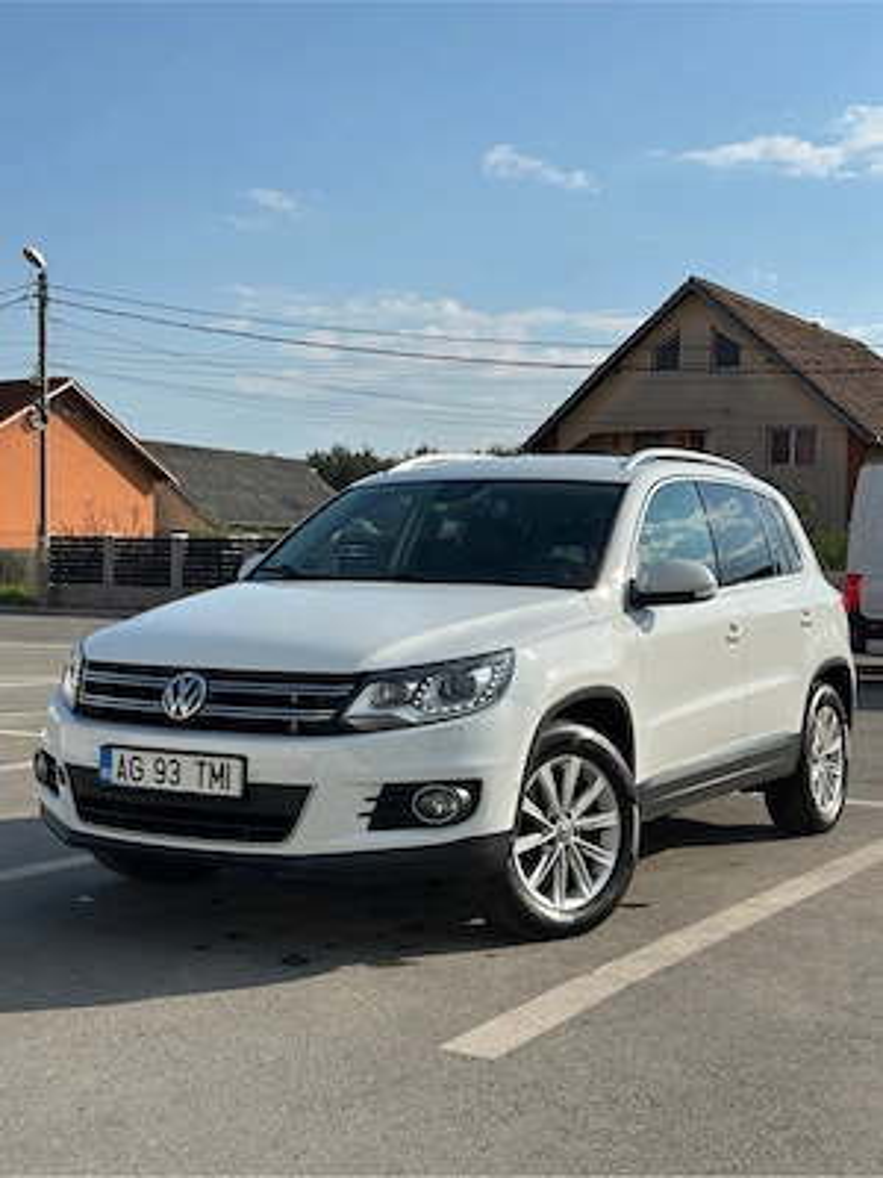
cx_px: 442
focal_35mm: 48
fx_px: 1633
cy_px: 589
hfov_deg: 30.3
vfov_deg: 39.7
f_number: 1.78
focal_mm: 6.86
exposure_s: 1/5882
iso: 64
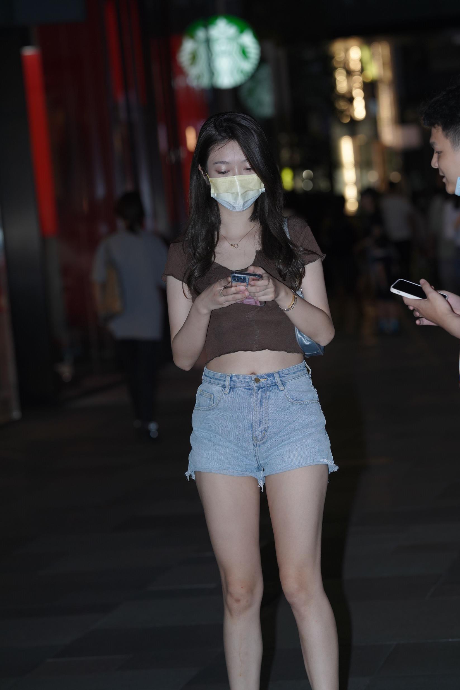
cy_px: 345
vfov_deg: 15.2
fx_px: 2588
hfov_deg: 10.2
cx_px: 230
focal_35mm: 135
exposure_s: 1/250
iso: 500
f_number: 4
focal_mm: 135
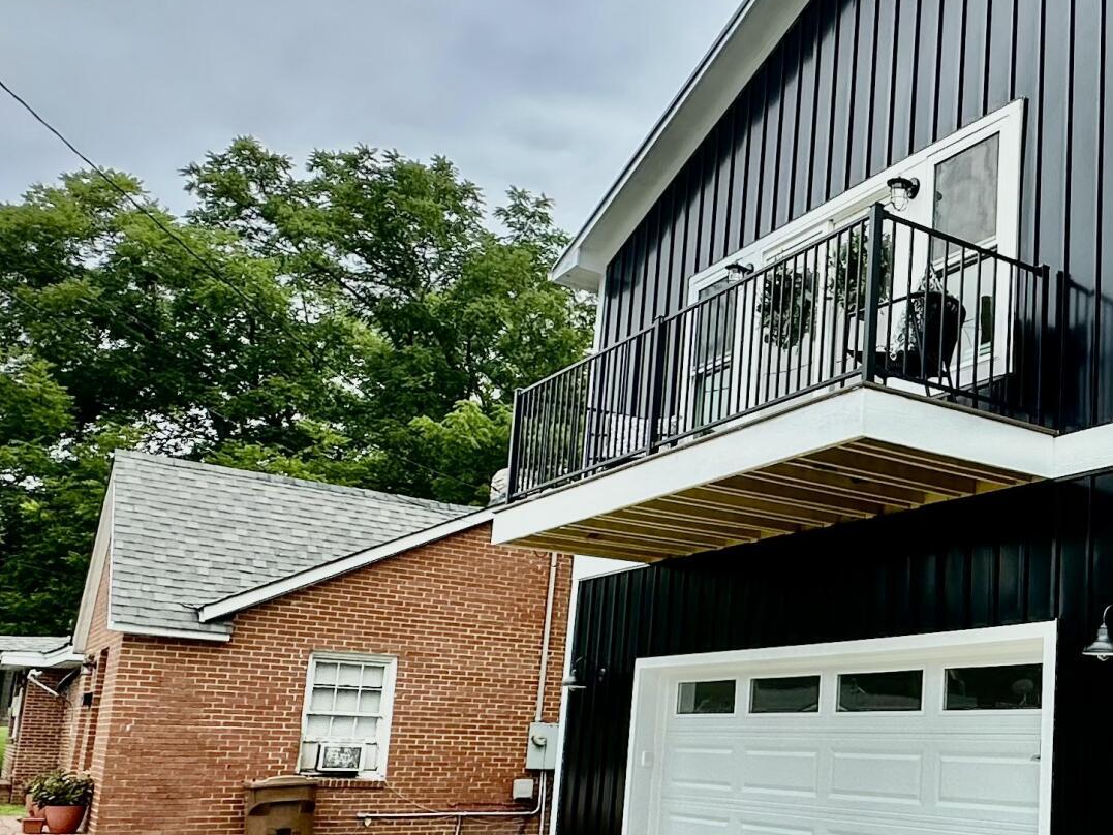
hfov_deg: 41.8
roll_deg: -1.6
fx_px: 1254
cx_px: 1104
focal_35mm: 39
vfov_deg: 36.3
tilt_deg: +7.9
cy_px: 576
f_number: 2.2
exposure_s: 1/564
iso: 40
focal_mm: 2.22
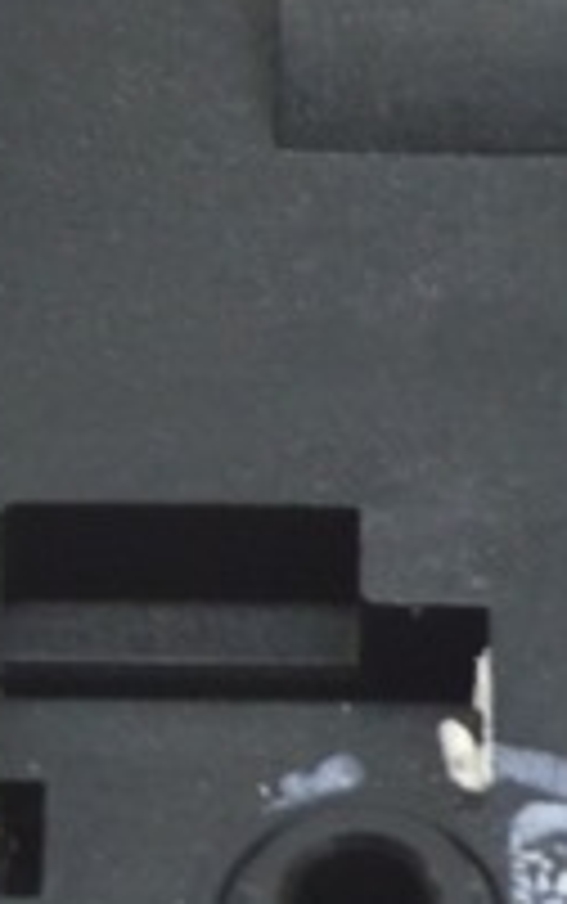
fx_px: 10549
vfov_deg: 4.9
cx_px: 1228
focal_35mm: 428
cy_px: 627
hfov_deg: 3.1
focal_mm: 55
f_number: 5.6
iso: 400
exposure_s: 1/20
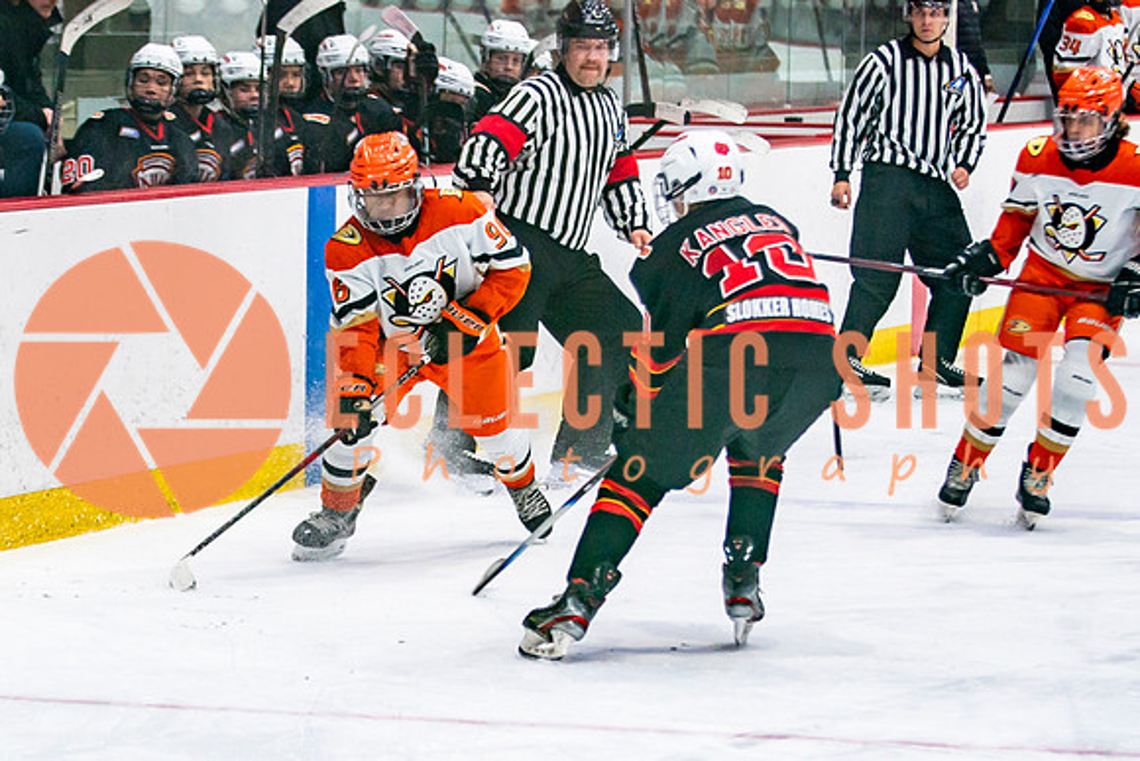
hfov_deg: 10.3
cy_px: 576
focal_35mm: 199
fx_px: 6305
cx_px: 519
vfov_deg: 6.9
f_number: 2.8
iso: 640
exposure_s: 1/640
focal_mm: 90
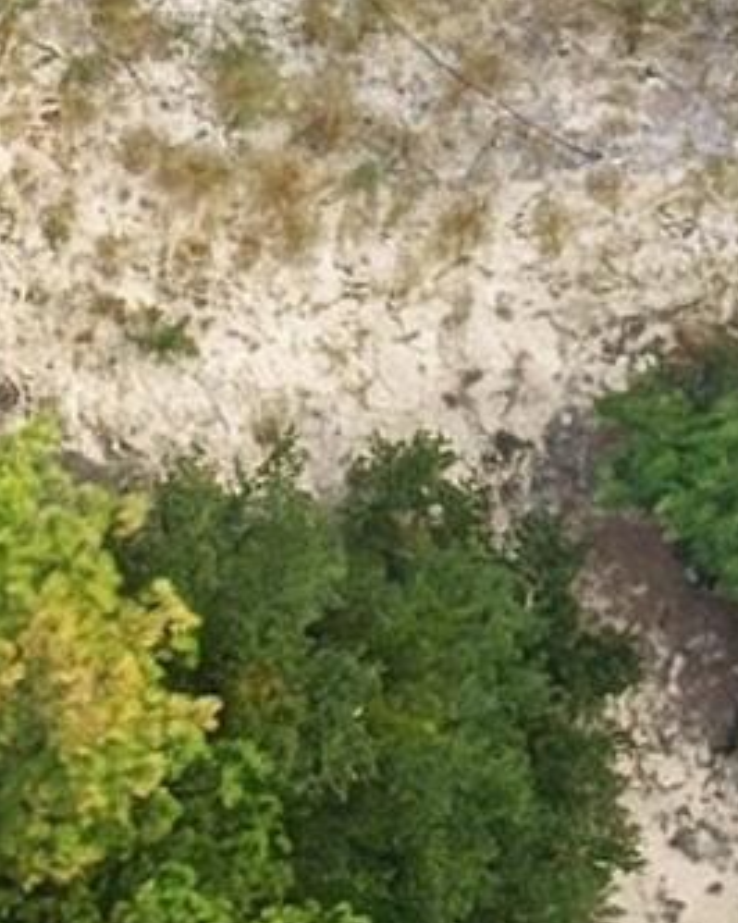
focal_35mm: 211
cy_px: 1558
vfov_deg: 8.8
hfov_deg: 6.1
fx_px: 5766
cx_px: -2170
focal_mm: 8.7
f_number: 1.8
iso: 130
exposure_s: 1/400
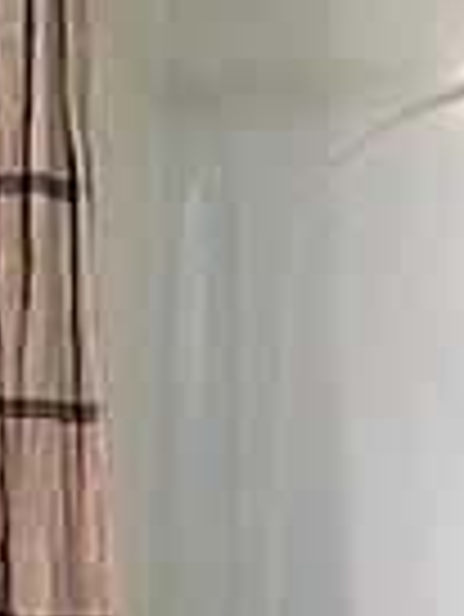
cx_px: -68
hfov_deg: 10.8
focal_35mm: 135
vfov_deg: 14.1
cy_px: 778
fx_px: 2409
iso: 80
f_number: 2.2
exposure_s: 1/30
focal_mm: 4.15
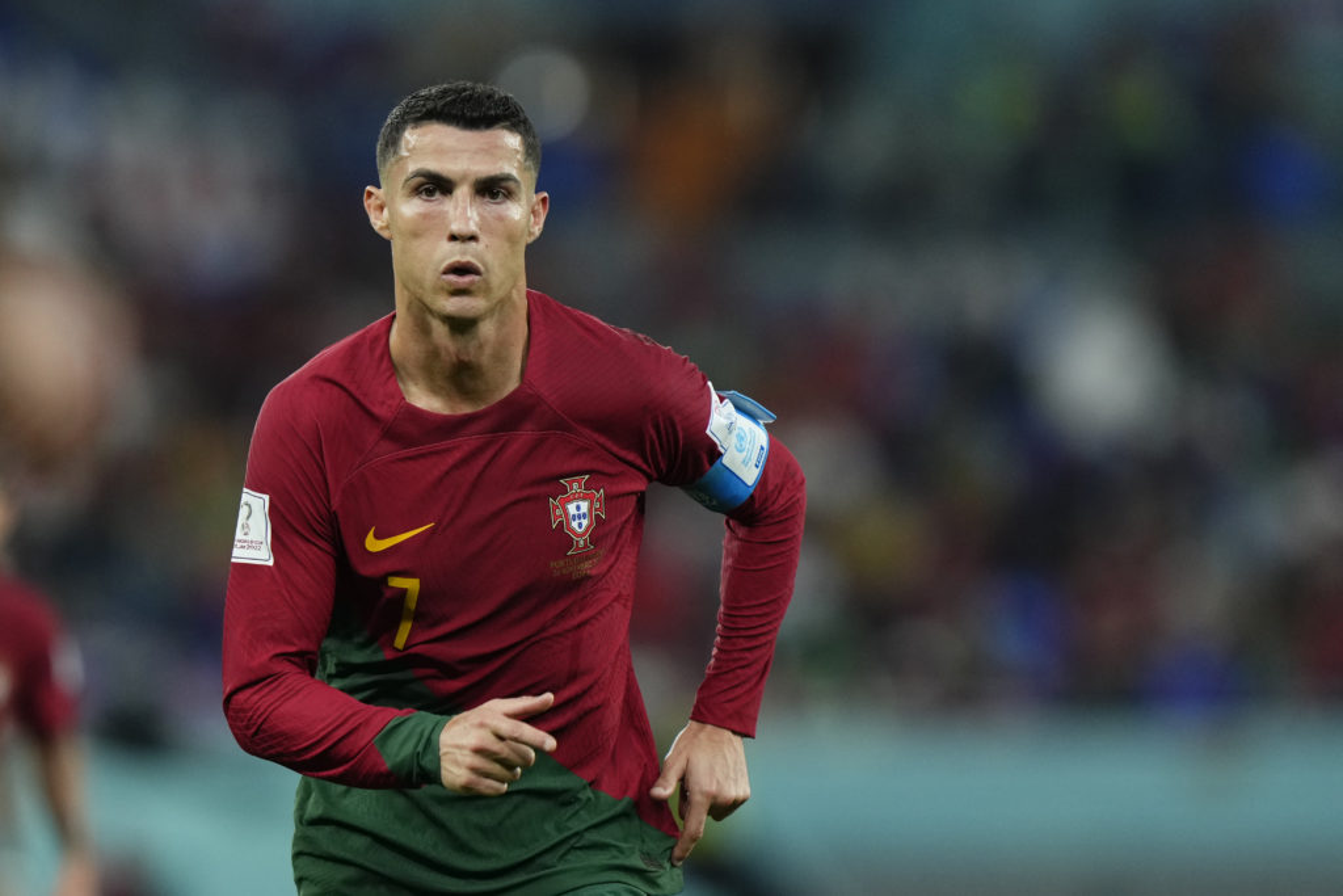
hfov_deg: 5.2
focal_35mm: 400
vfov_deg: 3.4
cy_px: 448
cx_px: 672
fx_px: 14923
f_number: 3.2
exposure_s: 1/1600
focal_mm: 400
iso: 2000
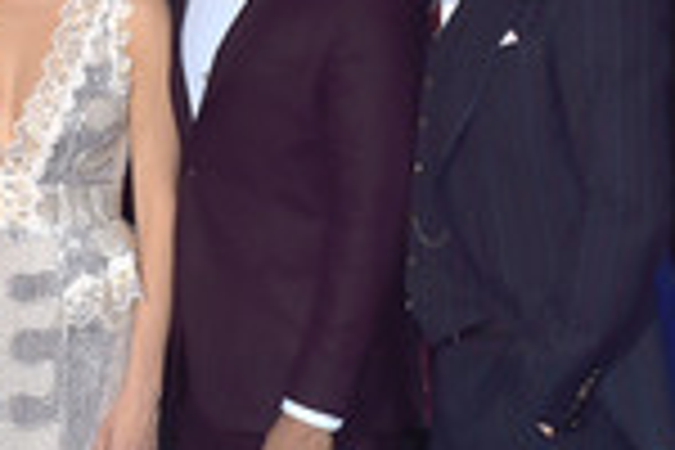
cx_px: 117
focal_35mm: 168
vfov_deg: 8.1
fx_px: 3150
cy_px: 58
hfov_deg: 12.2
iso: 500
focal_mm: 56
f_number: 5
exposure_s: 1/250
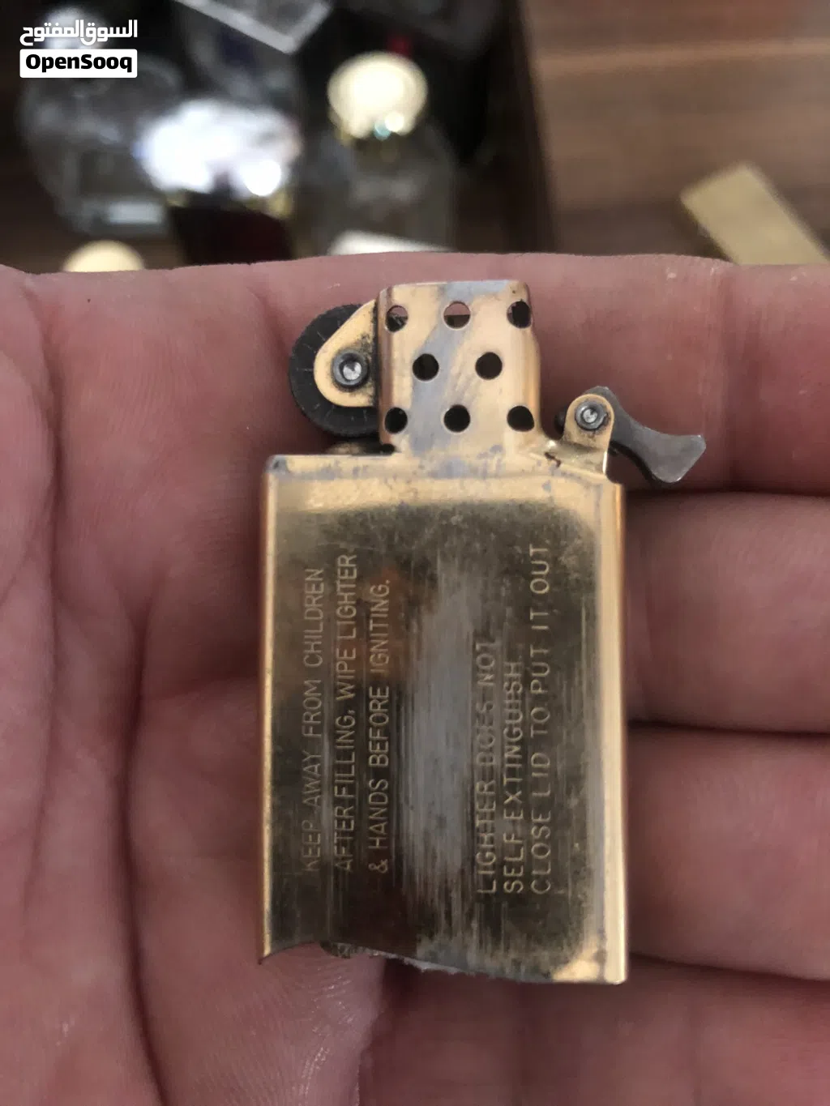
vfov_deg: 63.4
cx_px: 415
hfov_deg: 49.8
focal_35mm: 28
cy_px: 553
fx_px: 895
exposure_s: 1/4
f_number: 1.8
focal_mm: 4
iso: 100
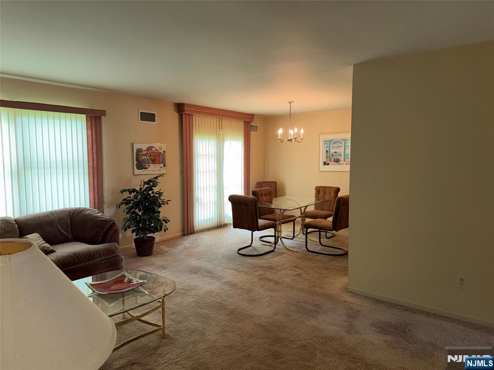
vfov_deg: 56.8
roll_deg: +0.2
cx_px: 247
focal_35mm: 24
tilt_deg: -4.2
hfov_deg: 71.6
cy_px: 185
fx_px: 343
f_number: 1.78
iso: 80
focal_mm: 6.76
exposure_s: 1/19
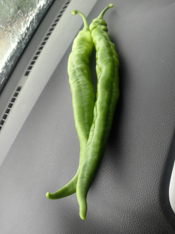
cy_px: 117
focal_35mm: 27
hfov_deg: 51.3
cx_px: 88
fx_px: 182
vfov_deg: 65.3
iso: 100
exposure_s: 1/100
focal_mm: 5.75
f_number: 2
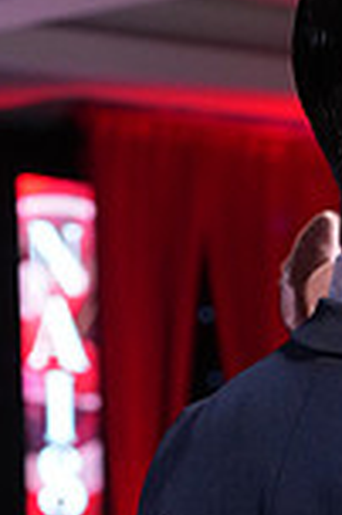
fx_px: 3813
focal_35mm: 267
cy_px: 955
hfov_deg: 5.1
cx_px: 615
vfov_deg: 7.5
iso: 4000
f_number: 5.6
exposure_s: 1/250
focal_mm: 70
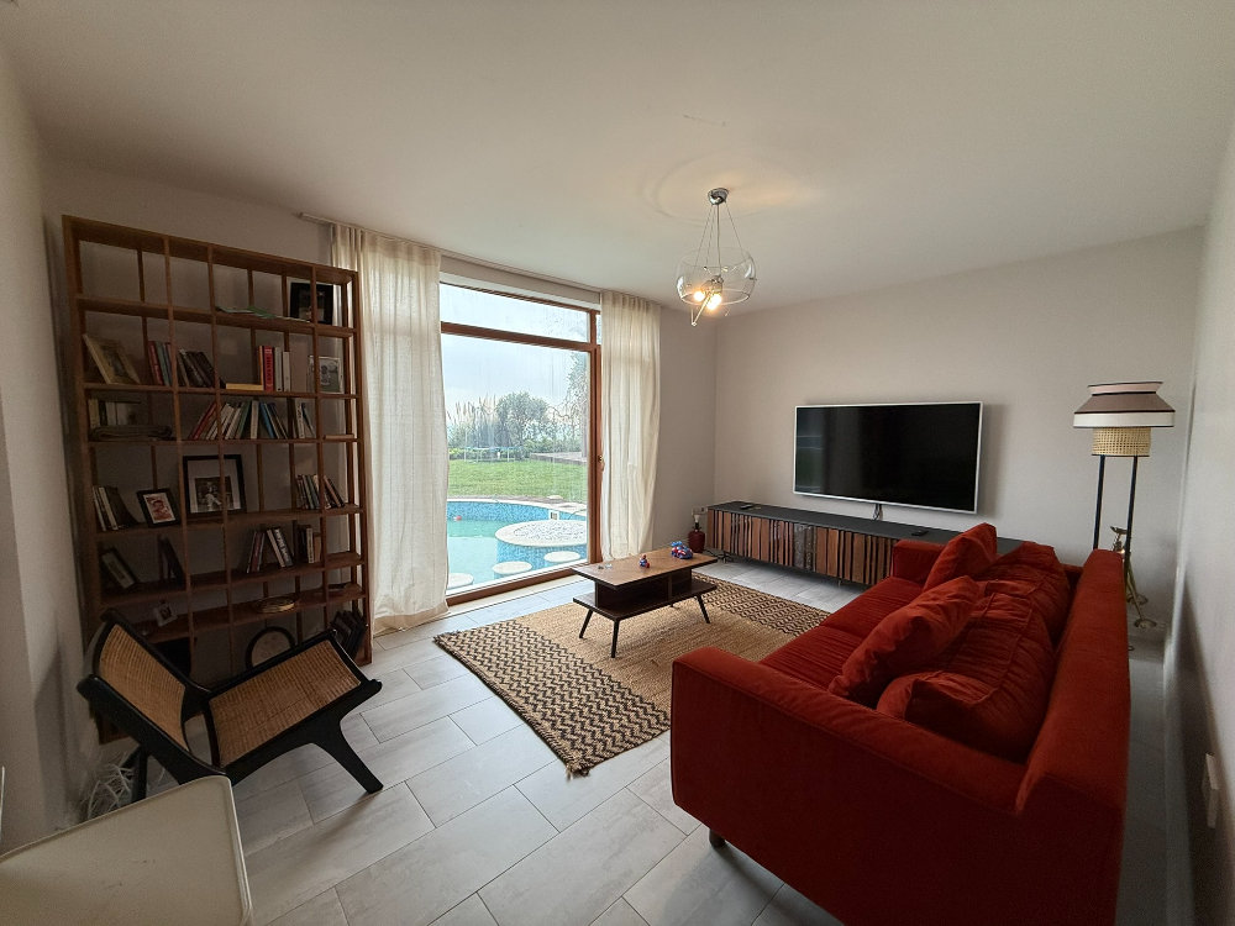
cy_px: 463
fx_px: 499
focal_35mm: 14
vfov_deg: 85.7
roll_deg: +0.0
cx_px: 618
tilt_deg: -4.1
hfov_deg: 102.1
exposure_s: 1/100
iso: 80
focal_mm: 2.22
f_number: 2.2
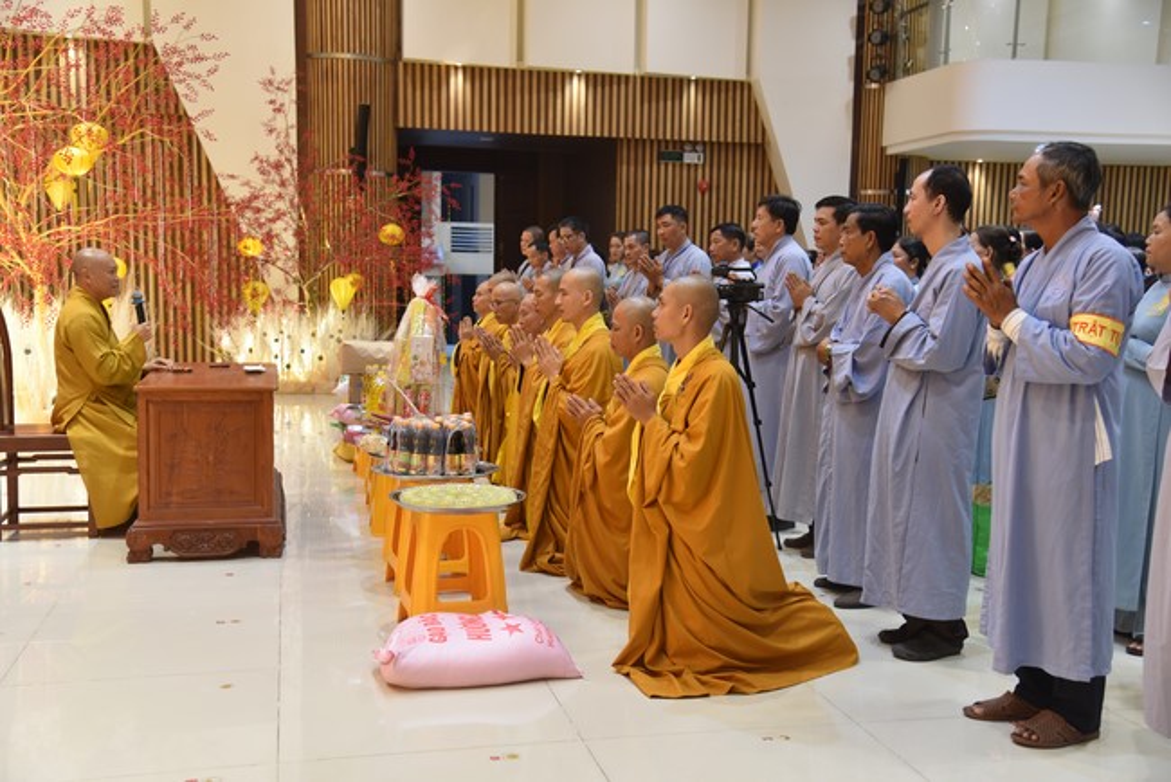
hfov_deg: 50.7
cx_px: 586
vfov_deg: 35.1
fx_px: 1237
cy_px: 391
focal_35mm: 38
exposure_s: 1/60
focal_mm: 38
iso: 1100
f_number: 4
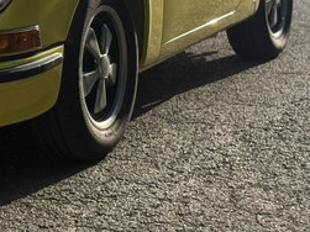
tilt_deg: -5.2
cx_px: 16
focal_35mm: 147
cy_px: -17
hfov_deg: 13.3
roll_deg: +0.4
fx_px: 1316
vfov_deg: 10.0
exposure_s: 1/6024
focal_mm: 6.76
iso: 64
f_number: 1.78
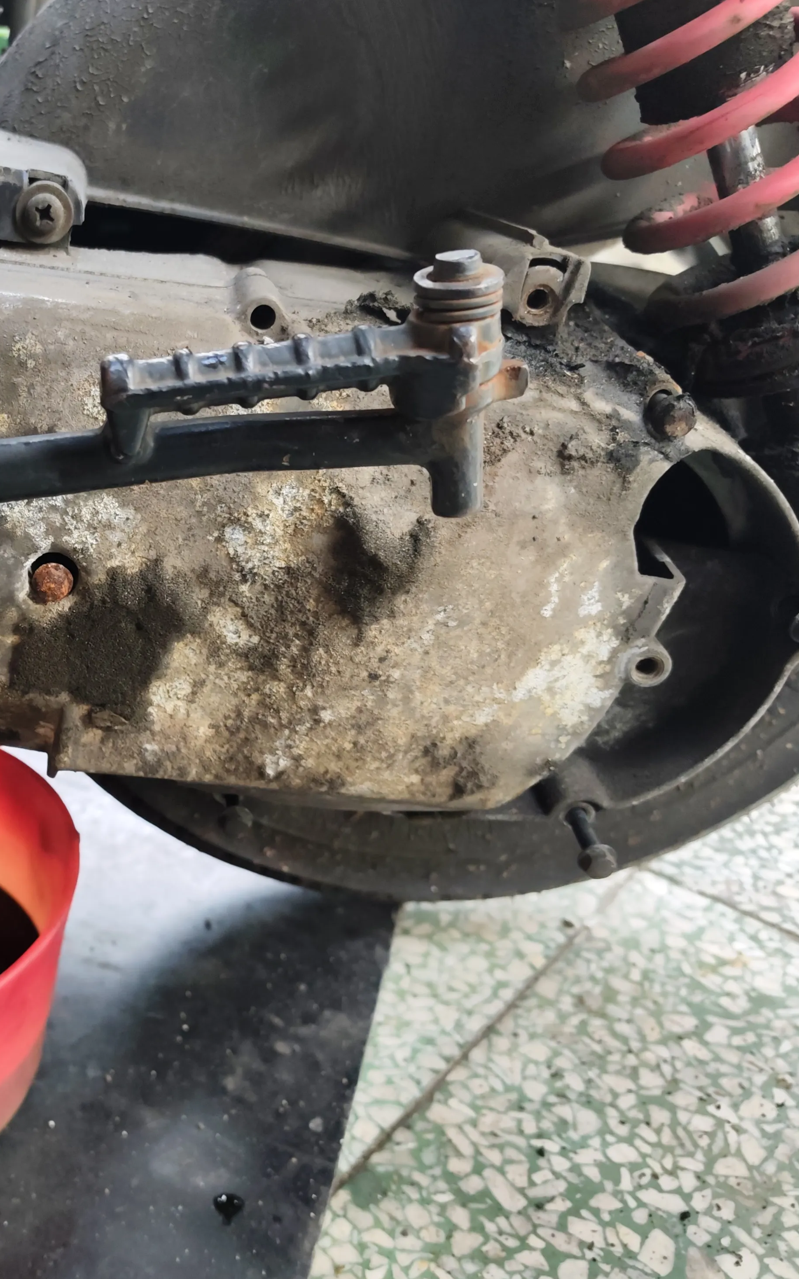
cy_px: 641
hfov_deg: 34.6
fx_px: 1185
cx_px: 42
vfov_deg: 56.7
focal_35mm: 34
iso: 1250
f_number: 1.7
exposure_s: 1/180
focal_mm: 6.07
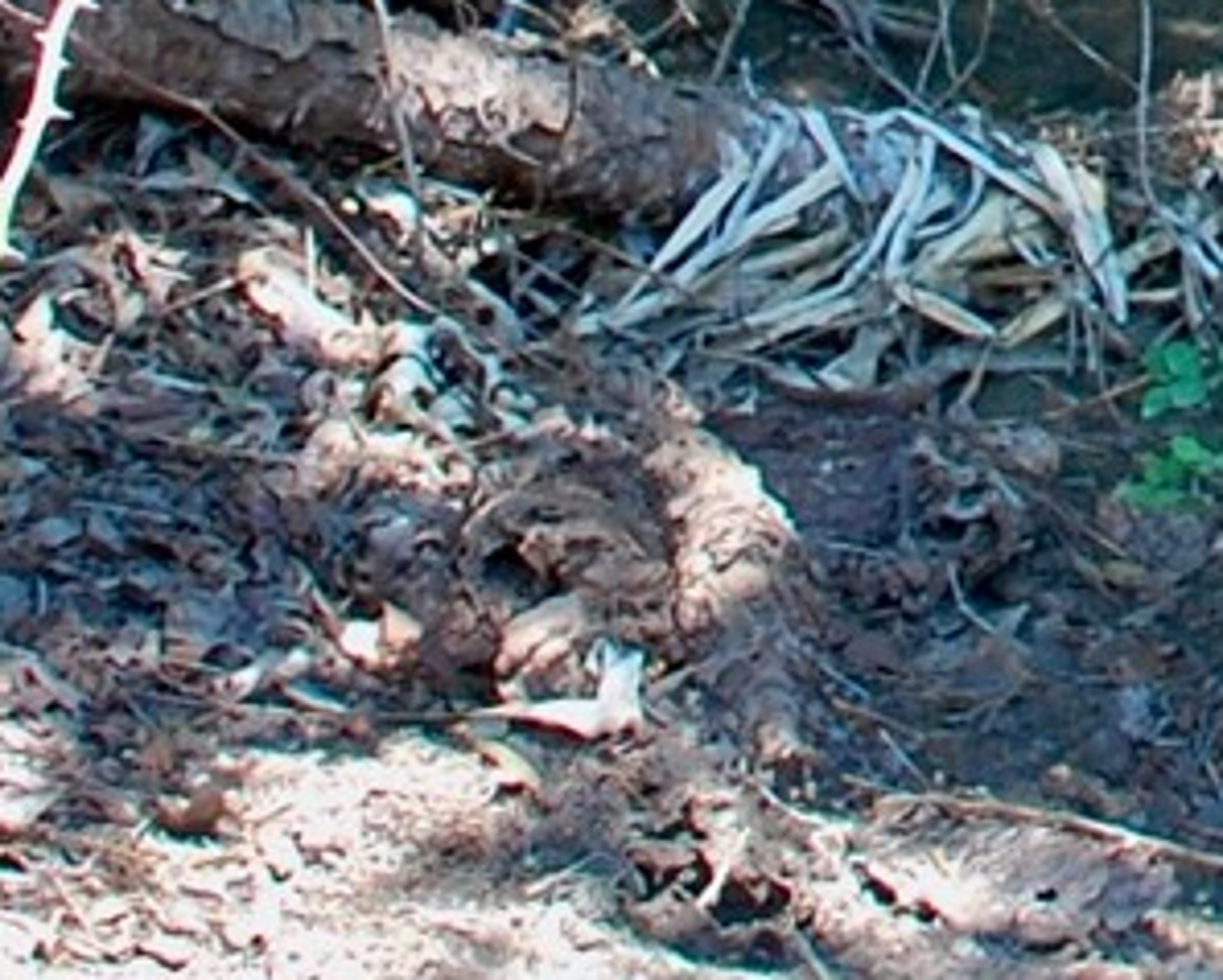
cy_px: -894
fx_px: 6701
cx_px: 2049
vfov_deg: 8.0
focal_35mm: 185
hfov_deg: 10.0
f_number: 5.6
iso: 200
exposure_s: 1/125
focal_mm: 18
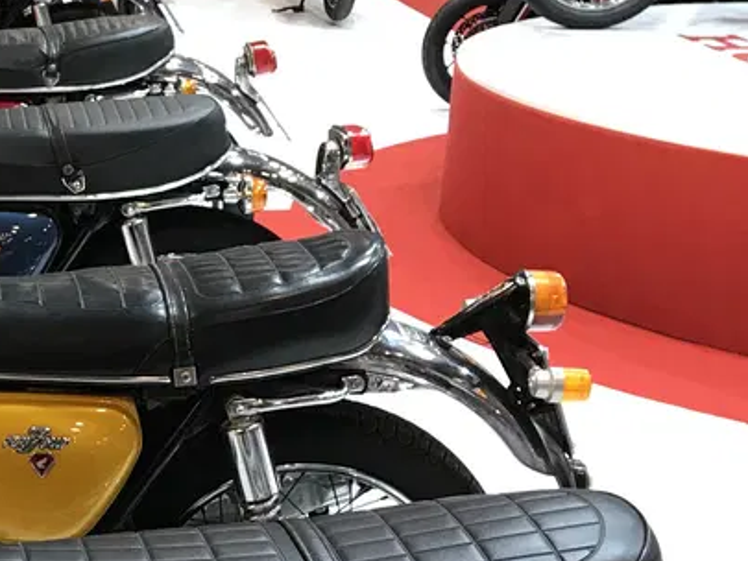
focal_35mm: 83
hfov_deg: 21.9
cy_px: 378
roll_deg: +0.7
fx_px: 1794
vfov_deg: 17.7
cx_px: -131
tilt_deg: -18.4
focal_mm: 3.99
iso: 40
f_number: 1.8
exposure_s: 1/20
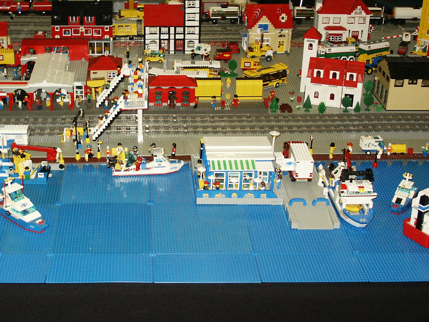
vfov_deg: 23.6
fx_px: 768
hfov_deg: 30.9
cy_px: 119
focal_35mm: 62
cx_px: 129
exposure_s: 1/45
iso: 200
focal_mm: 8.39
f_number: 3
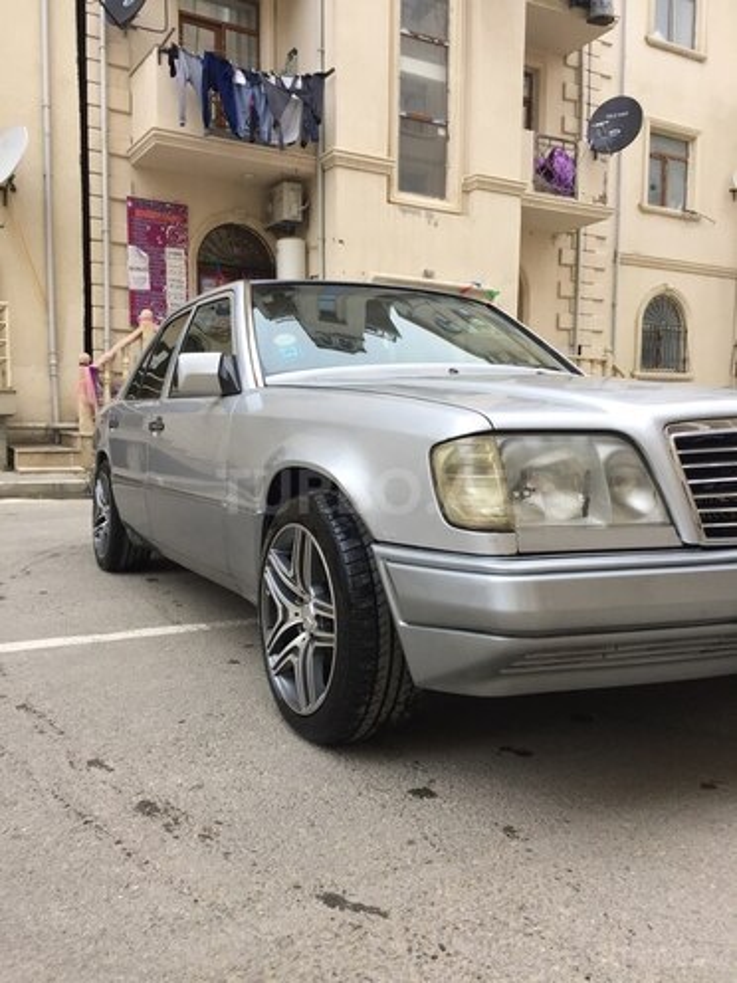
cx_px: 368
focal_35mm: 29
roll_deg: -0.7
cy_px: 492
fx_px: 823
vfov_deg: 61.7
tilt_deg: -4.7
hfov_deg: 48.2
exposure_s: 1/100
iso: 50
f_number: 2.2
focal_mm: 4.15
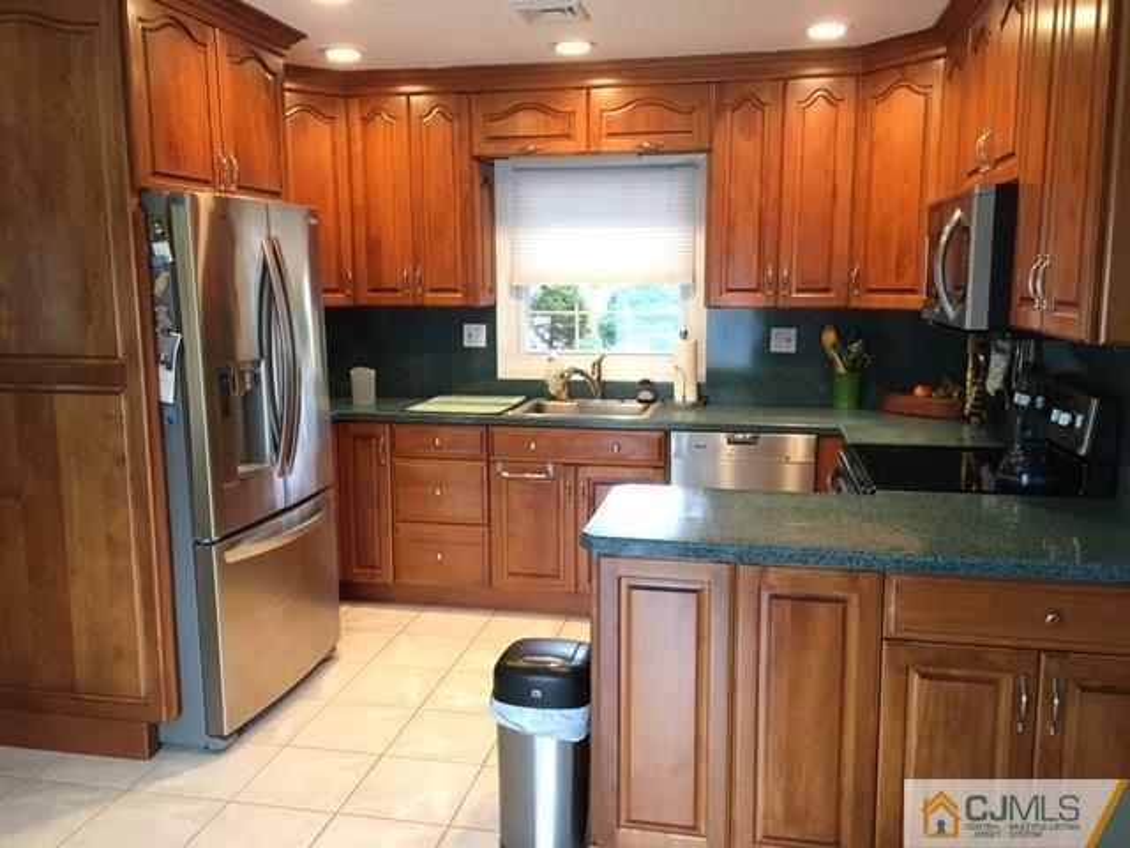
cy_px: 424
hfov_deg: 61.7
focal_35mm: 29
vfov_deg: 48.2
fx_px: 947
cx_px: 565
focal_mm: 4.15
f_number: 2.2
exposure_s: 1/30
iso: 125
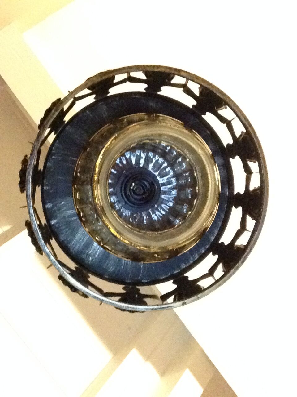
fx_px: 400
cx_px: 148
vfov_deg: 52.6
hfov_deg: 40.7
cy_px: 198
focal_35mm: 35
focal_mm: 2.18
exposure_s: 1/15
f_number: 2.4
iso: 800
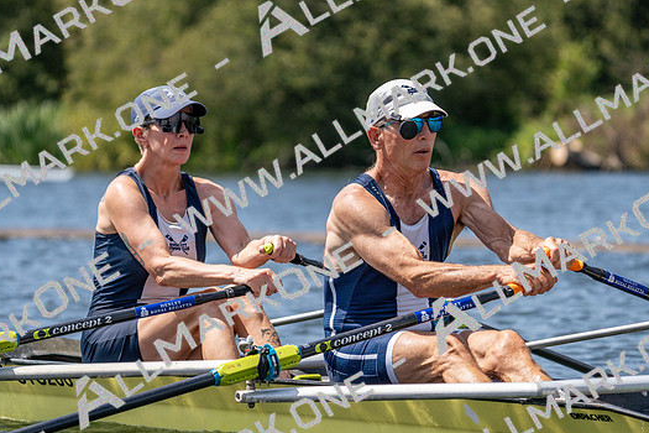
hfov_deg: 7.5
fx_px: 4939
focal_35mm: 274
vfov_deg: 5.0
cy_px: 238
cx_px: 326
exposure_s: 1/2000
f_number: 5.6
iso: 250
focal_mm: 248
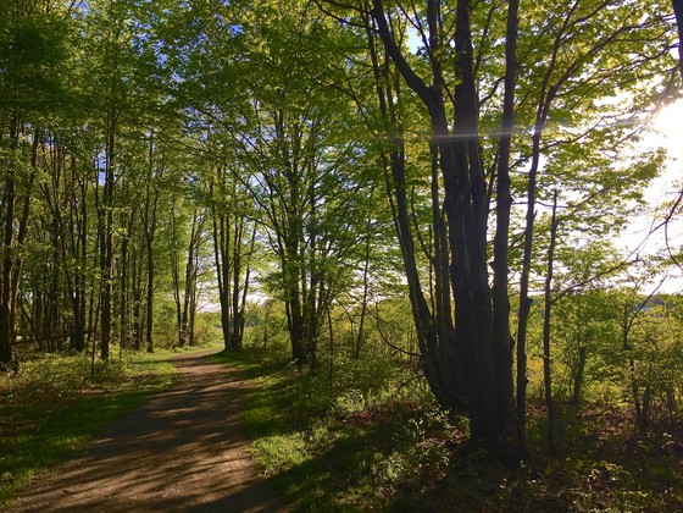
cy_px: 256
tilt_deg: +7.2
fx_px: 572
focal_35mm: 29
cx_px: 342
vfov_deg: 48.2
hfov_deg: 61.7
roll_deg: +1.3
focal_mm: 4.15
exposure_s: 1/699
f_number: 2.2
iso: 25
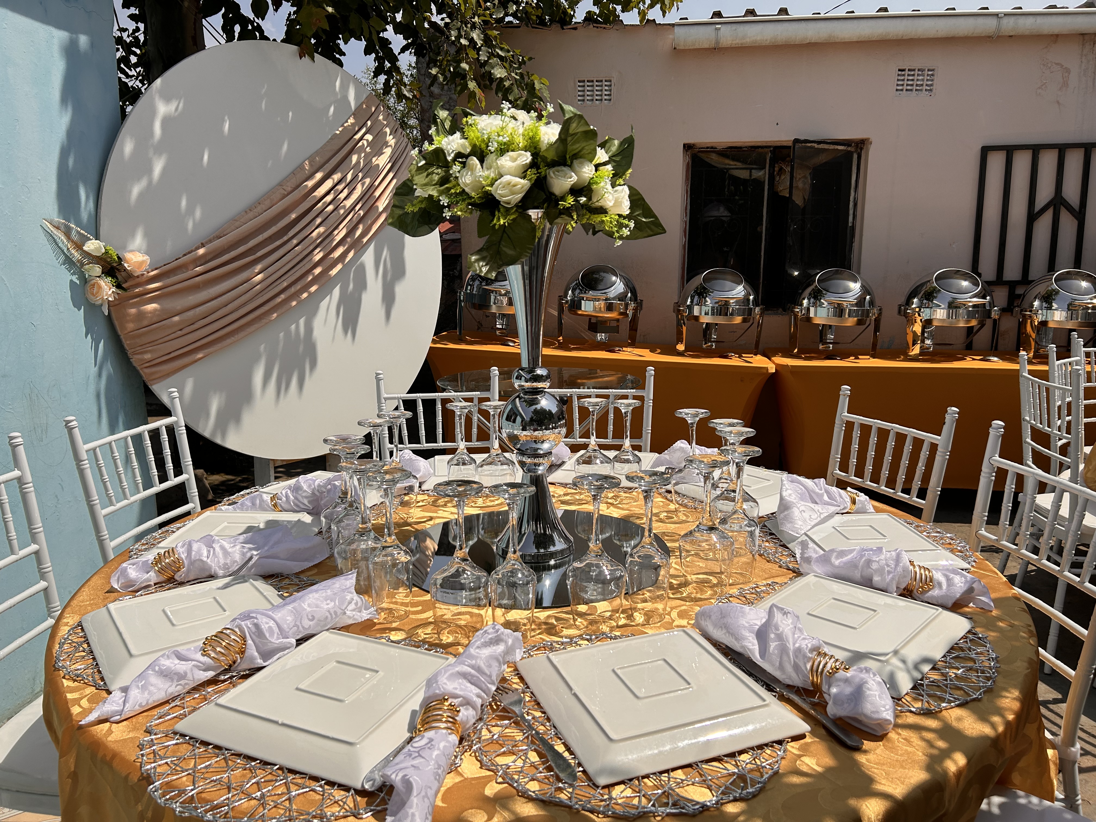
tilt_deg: -10.5
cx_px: 548
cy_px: 411
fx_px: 823
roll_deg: +0.1
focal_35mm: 26
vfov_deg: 53.1
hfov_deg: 67.3
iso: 50
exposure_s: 1/8696
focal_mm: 5.7
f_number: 1.5
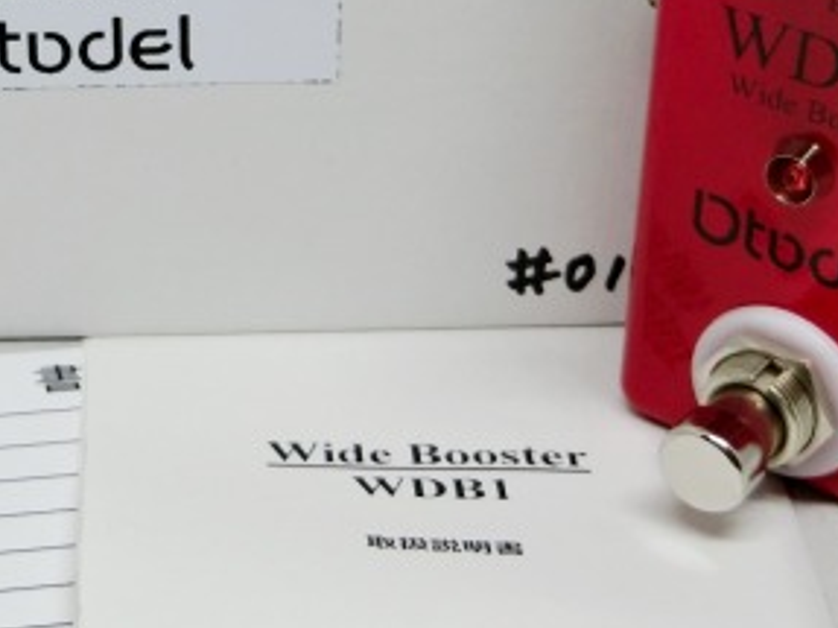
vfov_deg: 12.7
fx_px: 2807
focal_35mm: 116
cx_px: 228
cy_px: 102
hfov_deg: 16.9
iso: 125
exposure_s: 1/125
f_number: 4.7
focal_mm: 9.3
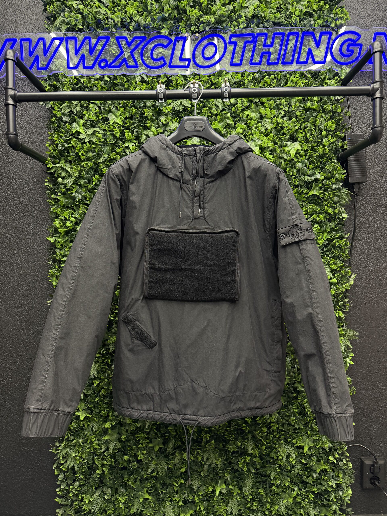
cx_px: 194
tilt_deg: -1.4
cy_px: 258
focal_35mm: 24
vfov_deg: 71.6
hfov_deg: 56.8
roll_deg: +0.0
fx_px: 358
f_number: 1.78
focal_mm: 6.76
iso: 250
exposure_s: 1/63
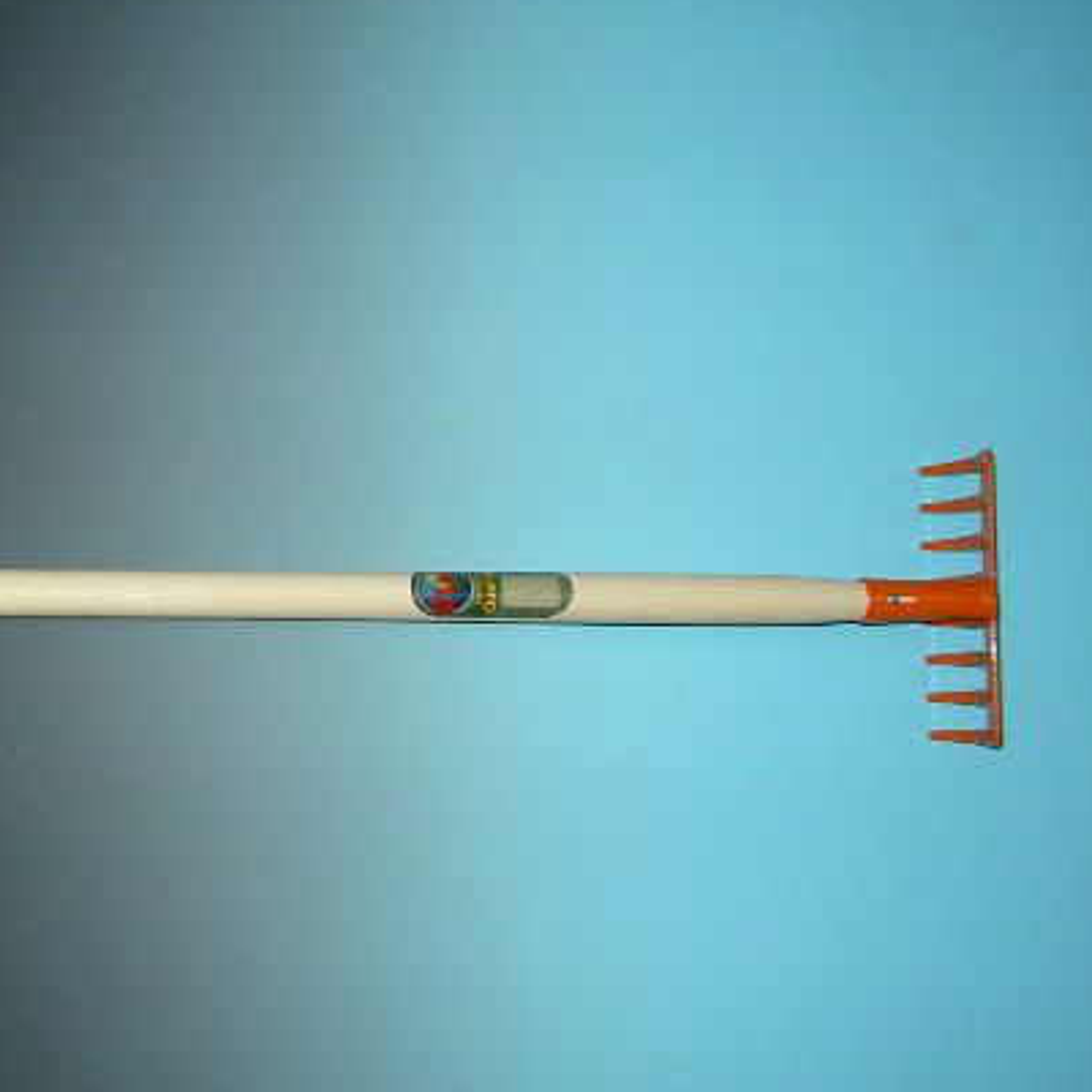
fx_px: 1713
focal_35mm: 48
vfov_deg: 35.3
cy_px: 572
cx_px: 300
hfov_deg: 34.7
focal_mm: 5.6
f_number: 2.8
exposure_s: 1/60
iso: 100
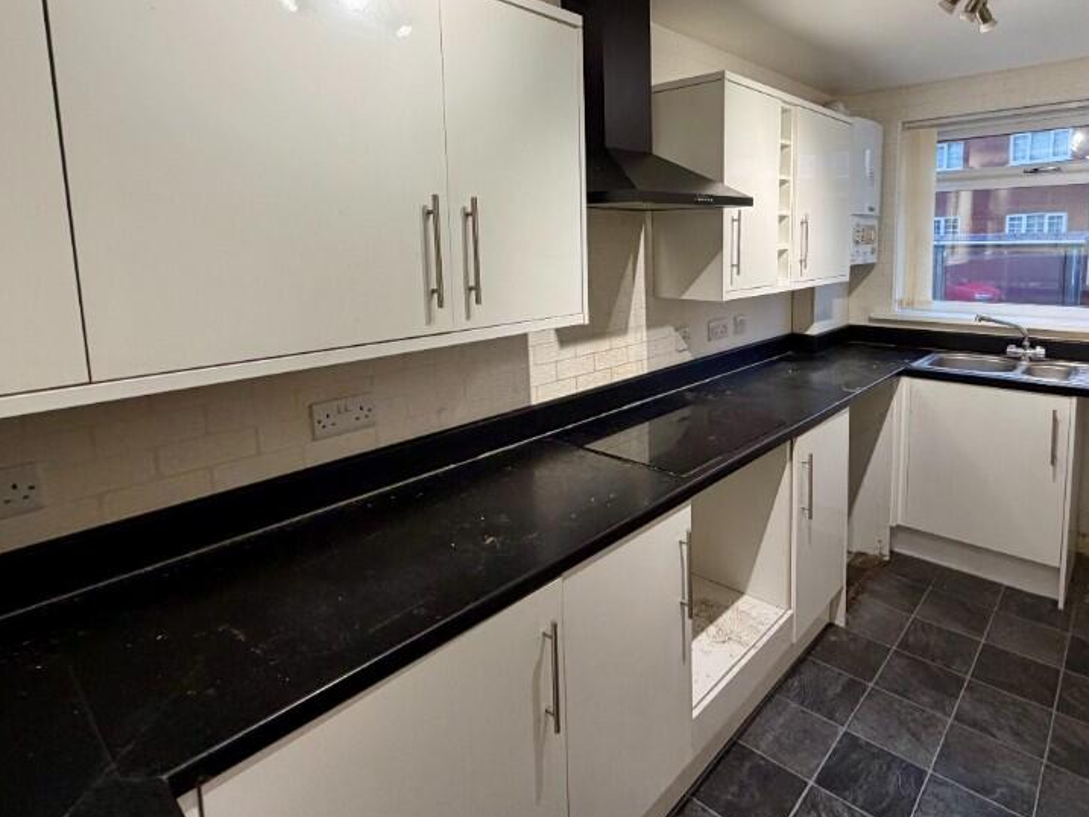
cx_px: 630
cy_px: 313
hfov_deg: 81.1
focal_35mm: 20
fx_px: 629
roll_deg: +1.8
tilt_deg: -6.5
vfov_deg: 65.1
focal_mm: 2.22
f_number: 2.2
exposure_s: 1/100
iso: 250
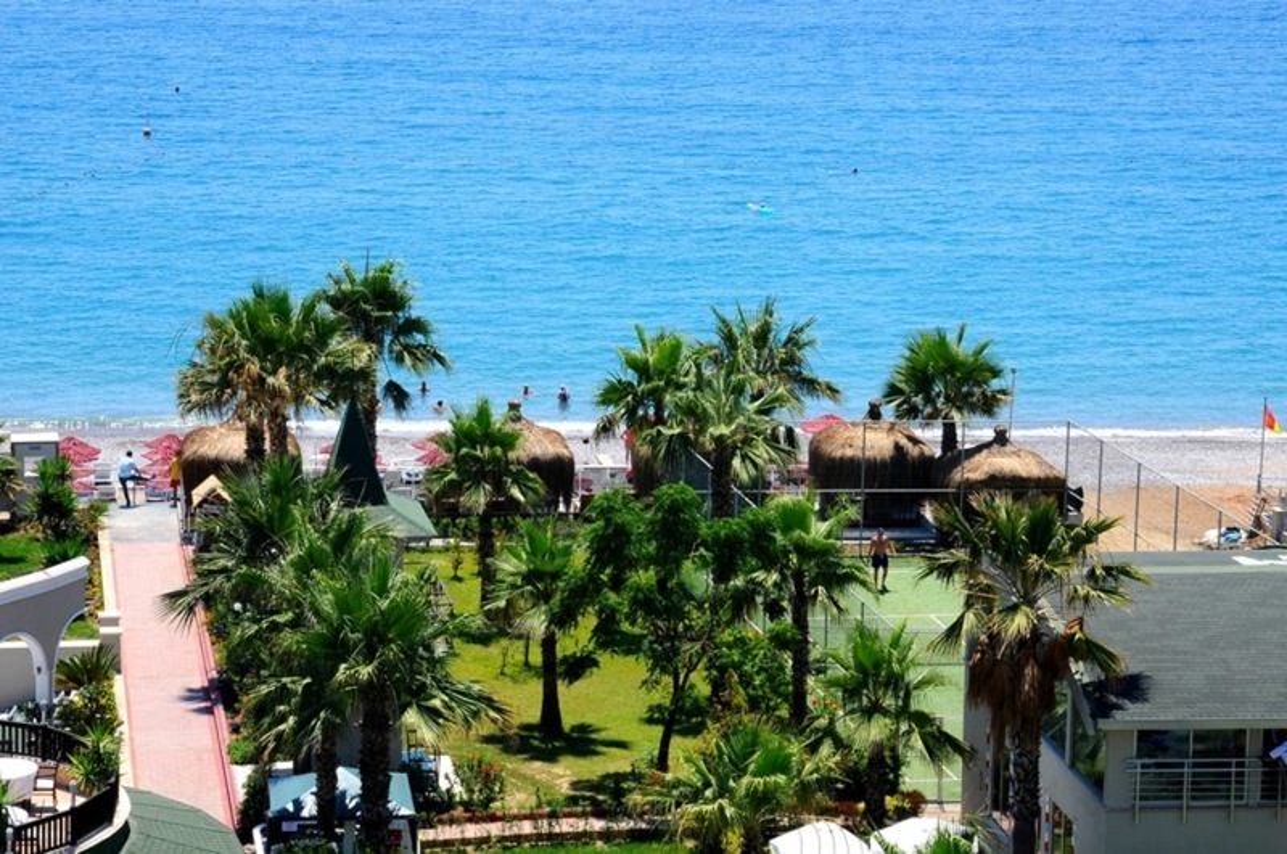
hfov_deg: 19.5
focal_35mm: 105
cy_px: 427
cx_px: 644
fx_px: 3748
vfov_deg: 13.0
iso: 320
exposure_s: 1/160
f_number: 16
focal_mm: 70
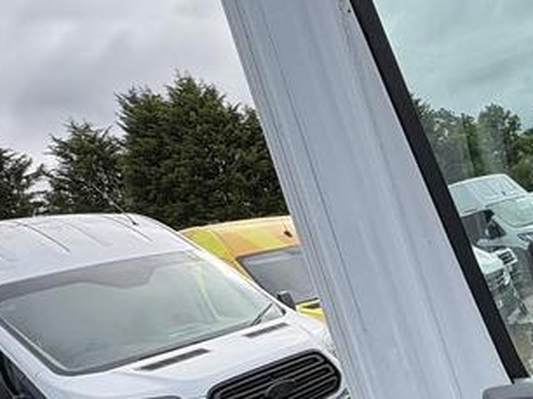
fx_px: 631
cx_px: 587
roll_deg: +14.1
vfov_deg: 33.6
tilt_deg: -4.4
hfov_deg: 38.0
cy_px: 345
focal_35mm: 41
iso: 40
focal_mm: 2.22
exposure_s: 1/849
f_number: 2.2
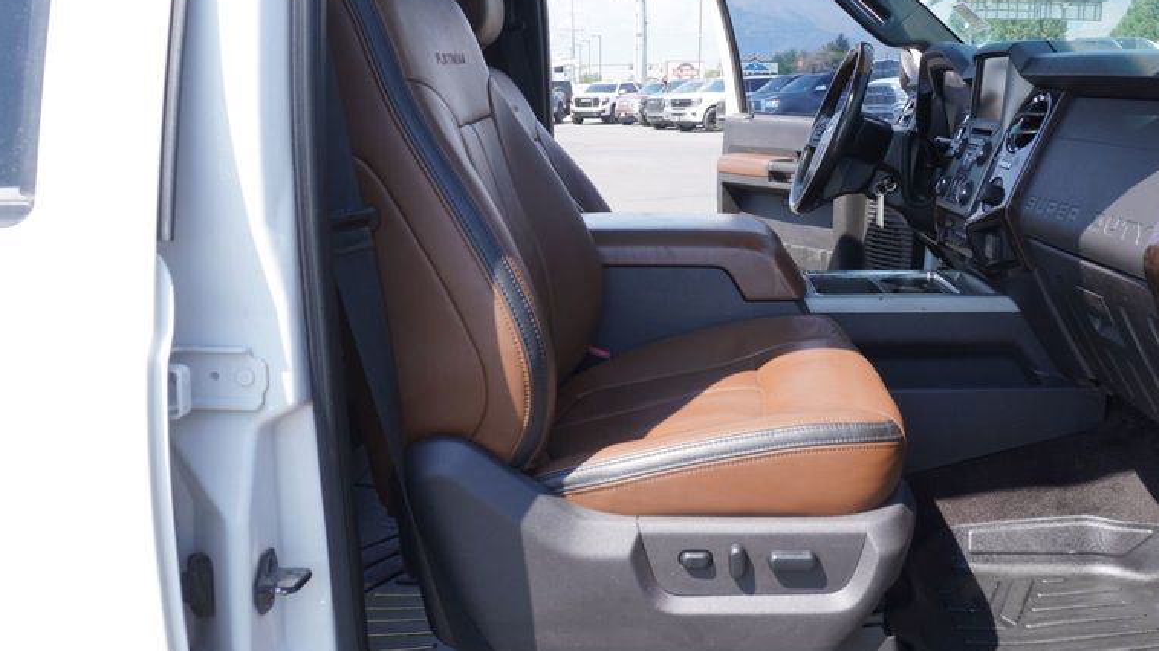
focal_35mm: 34
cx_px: 731
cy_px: 280
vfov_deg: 34.6
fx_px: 1045
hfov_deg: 57.3
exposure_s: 1/125
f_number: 5.6
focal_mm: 16
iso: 100
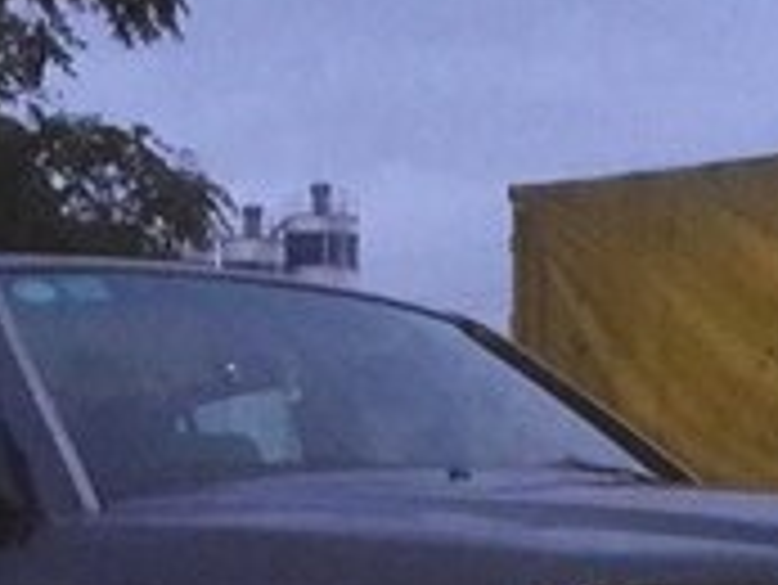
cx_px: 459
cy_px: 718
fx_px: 2407
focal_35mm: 107
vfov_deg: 13.4
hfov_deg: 18.3
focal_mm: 3.7
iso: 800
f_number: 1.9
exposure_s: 1/17
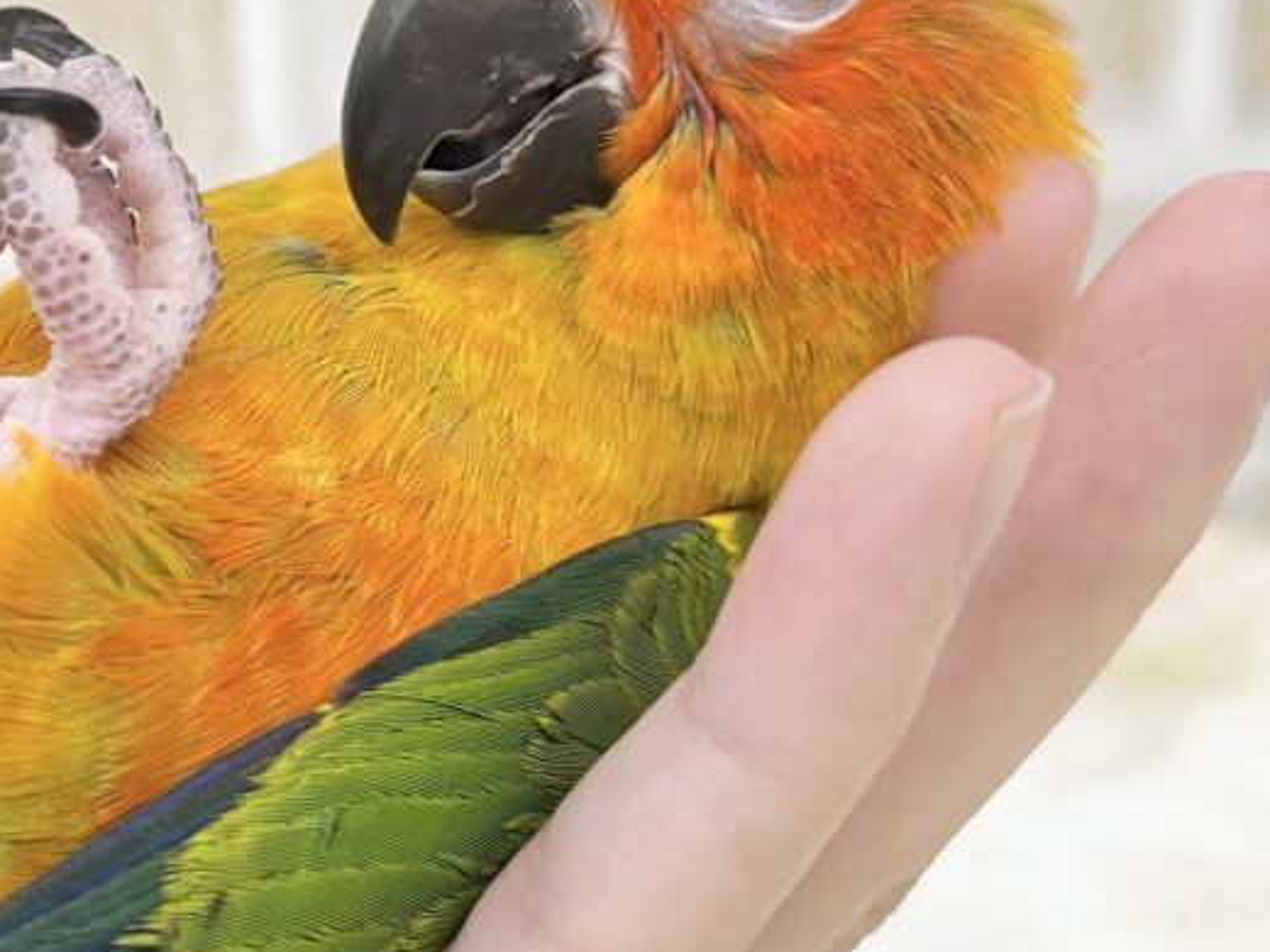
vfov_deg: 24.4
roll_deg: +2.2
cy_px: 388
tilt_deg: -19.3
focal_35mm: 60
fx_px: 2201
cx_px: 364
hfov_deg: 31.8
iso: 64
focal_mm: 5.1
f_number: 1.6
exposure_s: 1/50
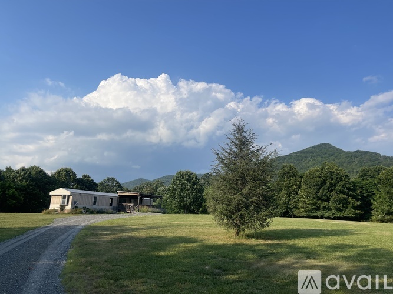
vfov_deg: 53.0
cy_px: 147
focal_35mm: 26
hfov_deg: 67.3
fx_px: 295
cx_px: 196
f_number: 1.6
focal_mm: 5.1
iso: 50
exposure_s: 1/6579
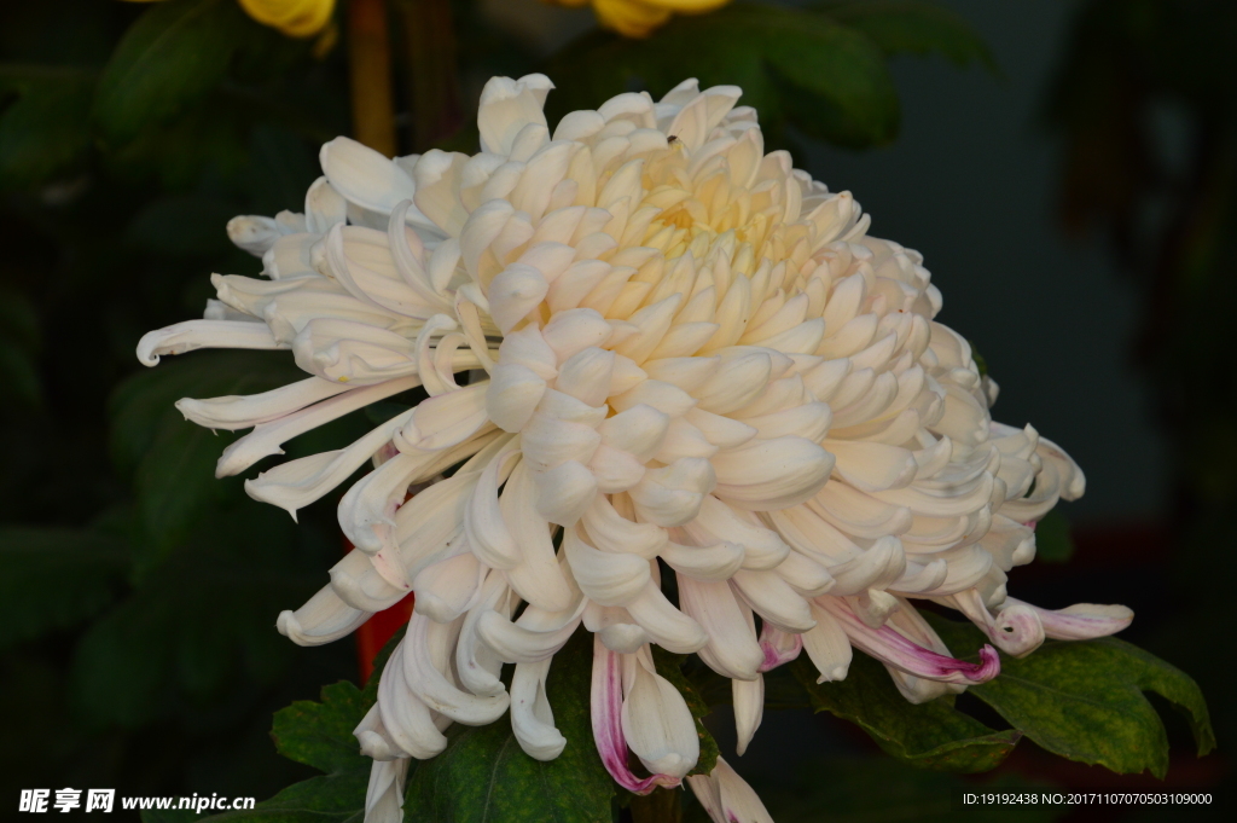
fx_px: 10300
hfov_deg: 6.9
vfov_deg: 4.6
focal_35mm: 300
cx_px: 618
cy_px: 412
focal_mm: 200
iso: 400
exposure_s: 1/250
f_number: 13
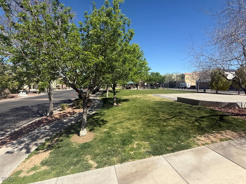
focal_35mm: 15
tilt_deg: -0.6
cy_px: 86
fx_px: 107
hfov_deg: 98.1
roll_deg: +0.0
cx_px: 119
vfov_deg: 81.6
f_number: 2.2
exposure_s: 1/1312
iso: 50
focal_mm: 2.22
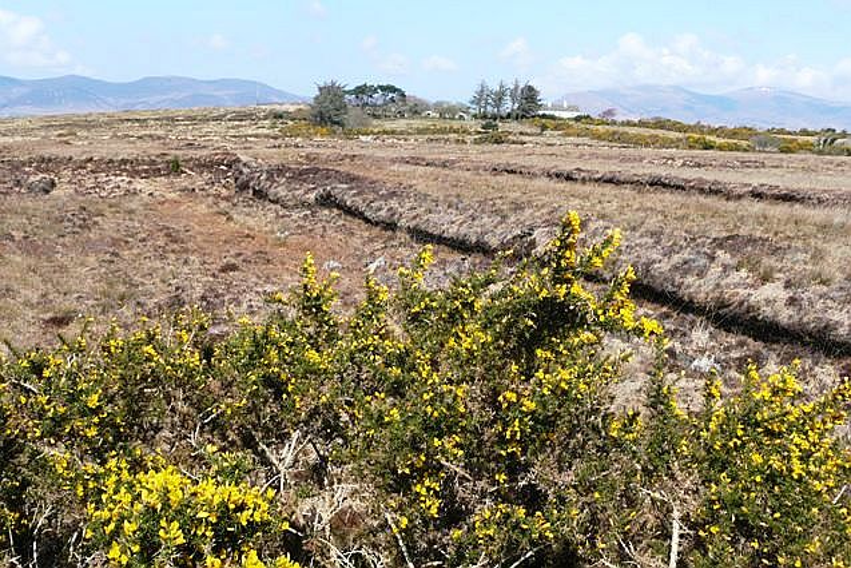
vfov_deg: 31.2
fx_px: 1017
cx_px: 426
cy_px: 284
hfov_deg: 45.4
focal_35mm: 43
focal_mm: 7
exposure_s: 1/500
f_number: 4
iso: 100
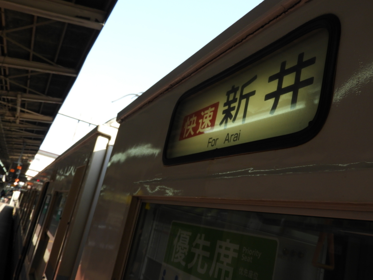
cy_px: 140
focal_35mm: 33
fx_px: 356
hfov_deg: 55.4
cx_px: 186
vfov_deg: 42.9
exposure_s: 1/320
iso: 100
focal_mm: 5.9
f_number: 3.6
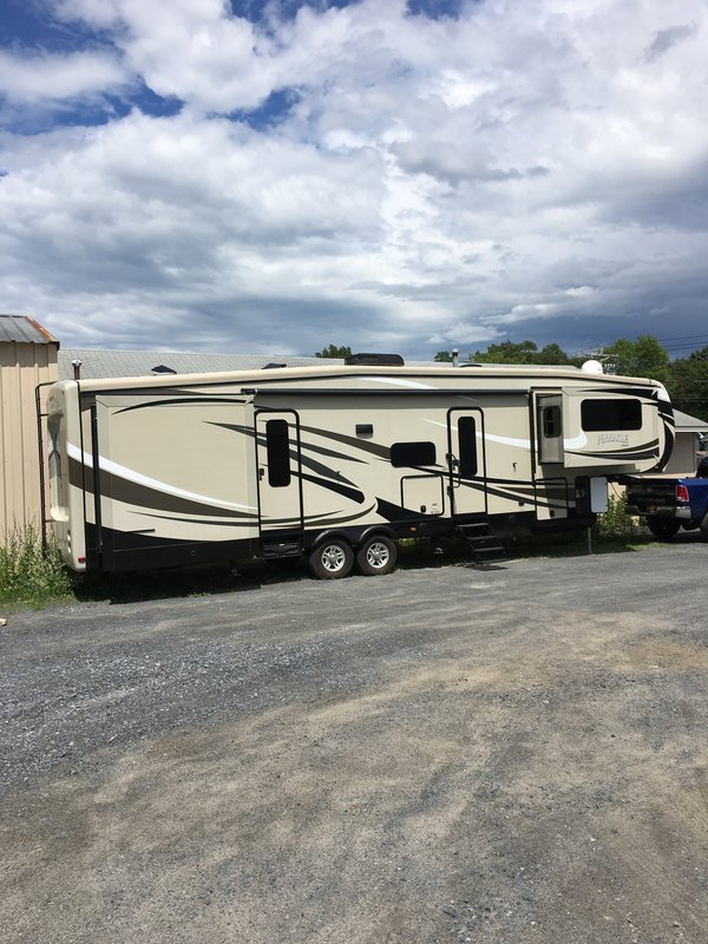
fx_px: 791
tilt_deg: -0.8
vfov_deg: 61.7
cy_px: 472
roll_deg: +1.1
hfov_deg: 48.2
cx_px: 354
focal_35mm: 29
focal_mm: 4.15
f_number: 2.2
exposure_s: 1/3205
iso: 25
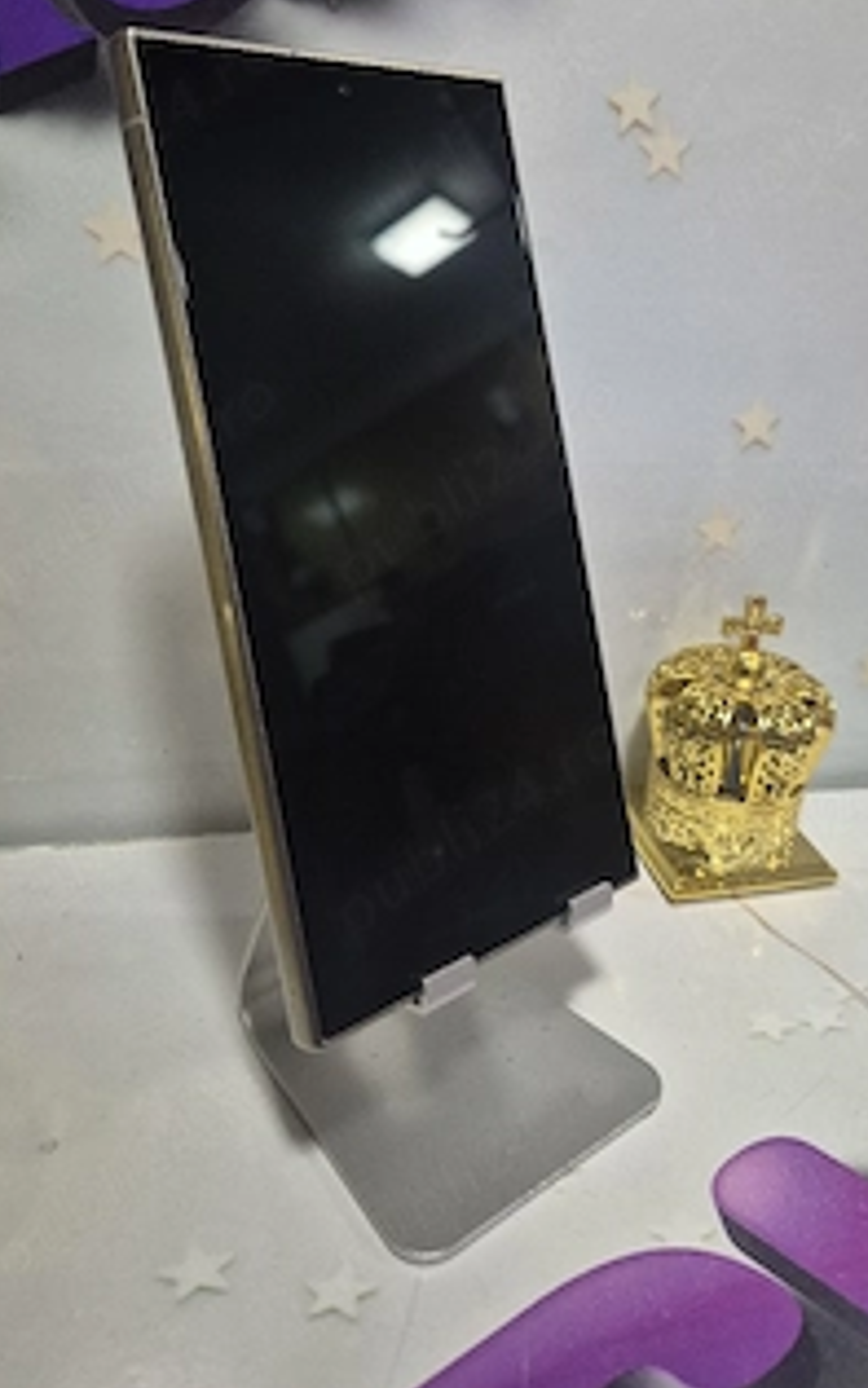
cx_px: 564
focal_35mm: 31
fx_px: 1173
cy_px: 538
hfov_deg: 40.2
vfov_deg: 60.6
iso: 640
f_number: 1.8
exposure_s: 1/100
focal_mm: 5.4
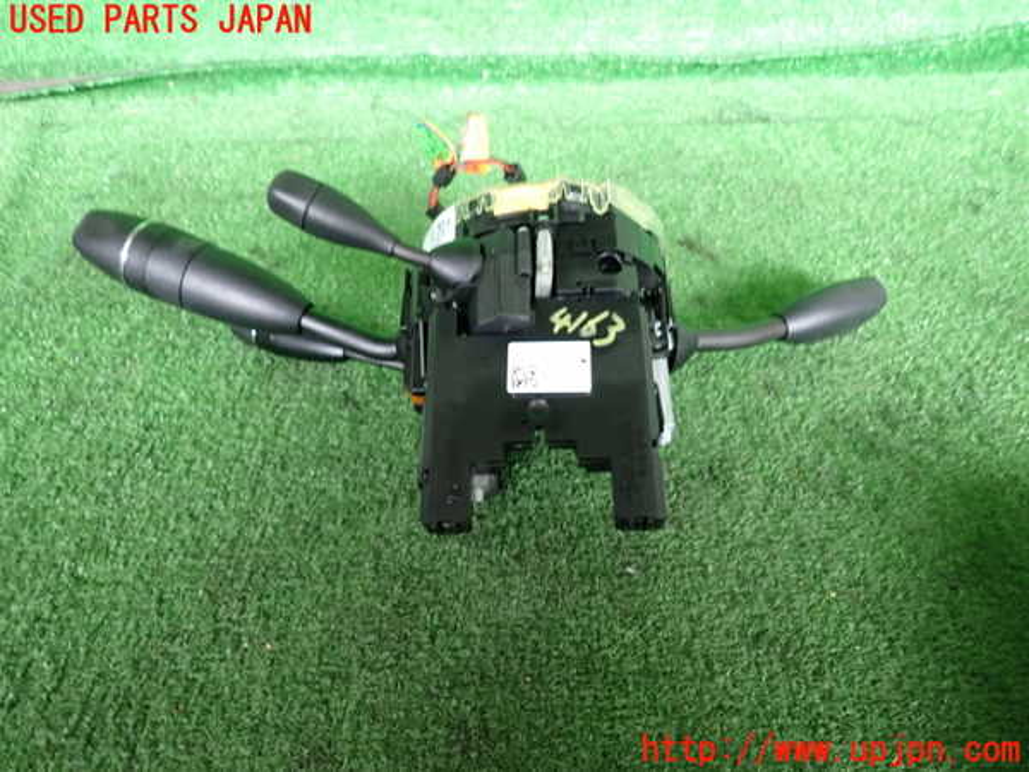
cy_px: 386
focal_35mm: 25
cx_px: 514
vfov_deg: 54.9
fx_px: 743
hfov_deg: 69.4
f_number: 2
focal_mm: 4.5
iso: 320
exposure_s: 1/30
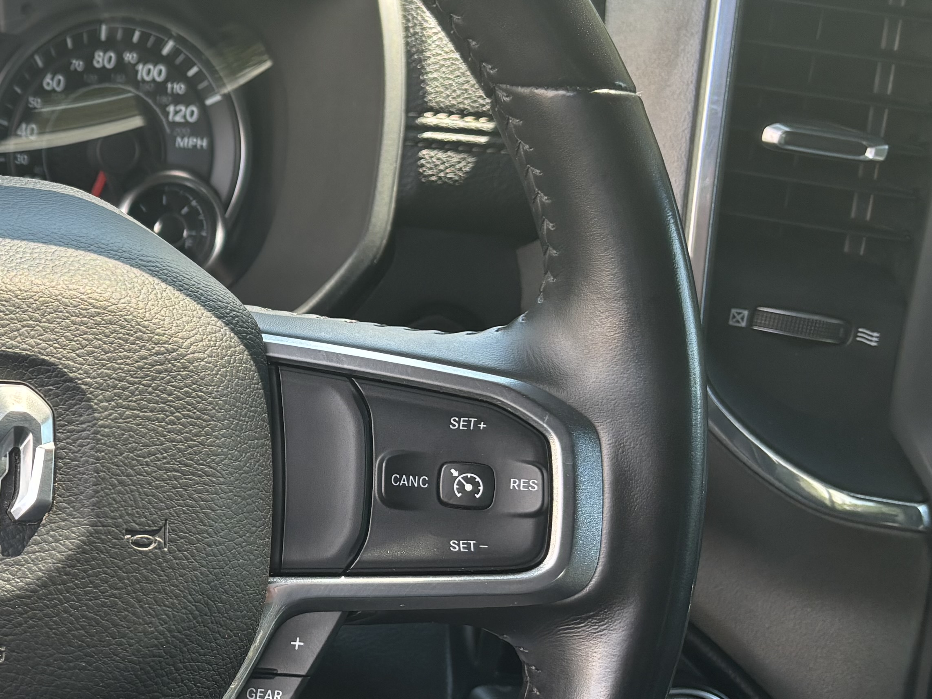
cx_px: -114
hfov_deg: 27.1
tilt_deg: -25.9
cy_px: 424
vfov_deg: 22.6
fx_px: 1750
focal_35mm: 65
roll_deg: -9.1
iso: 50
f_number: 1.6
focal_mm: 5.96
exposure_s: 1/121
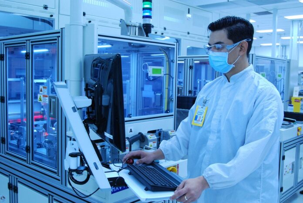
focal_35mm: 39
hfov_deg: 49.5
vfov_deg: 34.3
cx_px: 152
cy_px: 102
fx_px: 329
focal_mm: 26
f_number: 8
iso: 800
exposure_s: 1/15
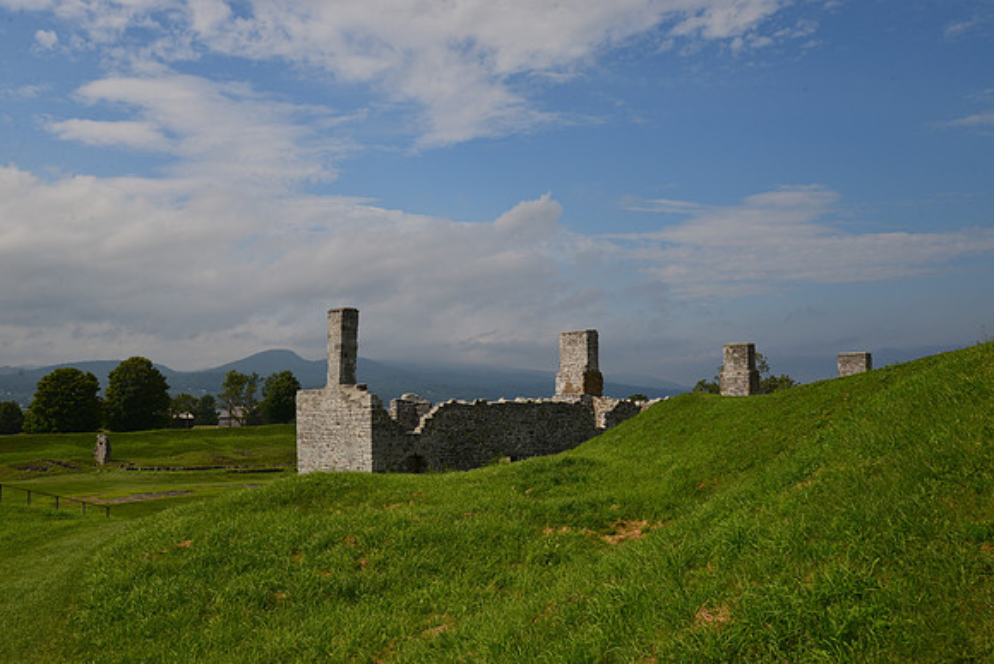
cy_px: 332
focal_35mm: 32
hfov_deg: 58.7
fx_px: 884
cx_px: 497
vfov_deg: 41.1
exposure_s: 1/125
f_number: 11
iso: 100
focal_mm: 32
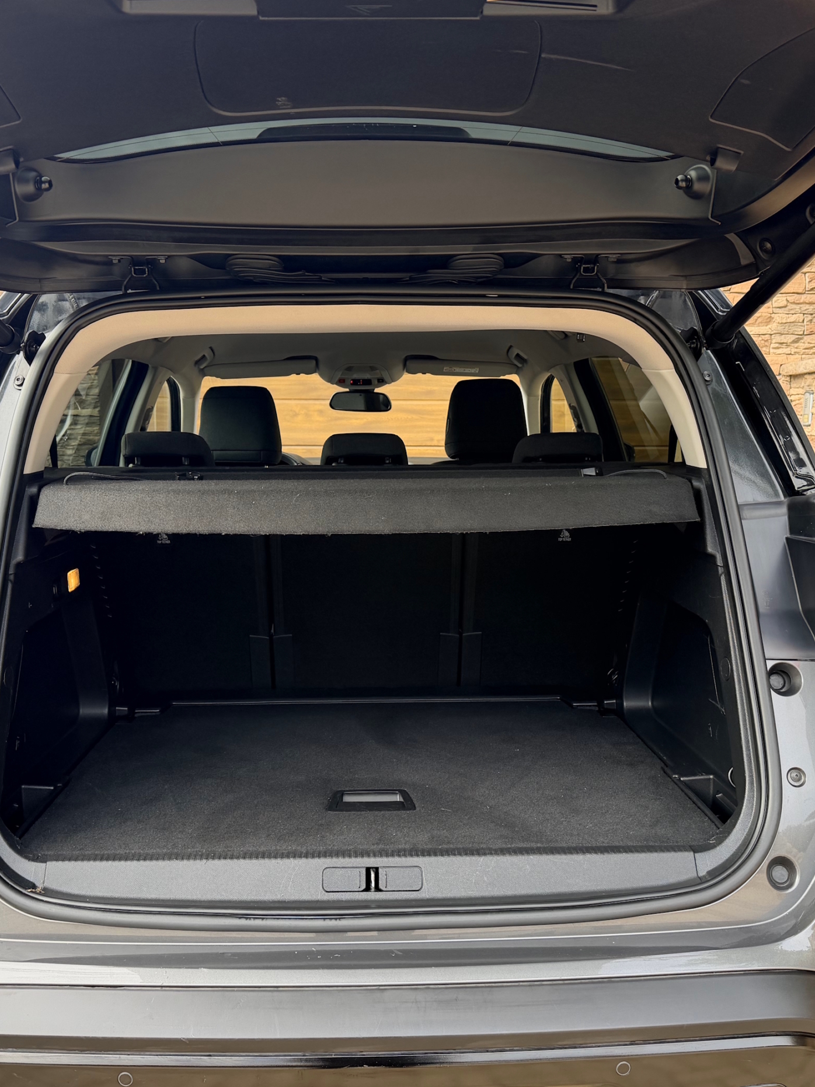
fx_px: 1036
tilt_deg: -6.7
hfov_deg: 42.9
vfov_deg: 55.4
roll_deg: +0.0
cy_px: 551
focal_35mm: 33
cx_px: 378
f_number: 1.78
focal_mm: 6.76
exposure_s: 1/323
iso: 100
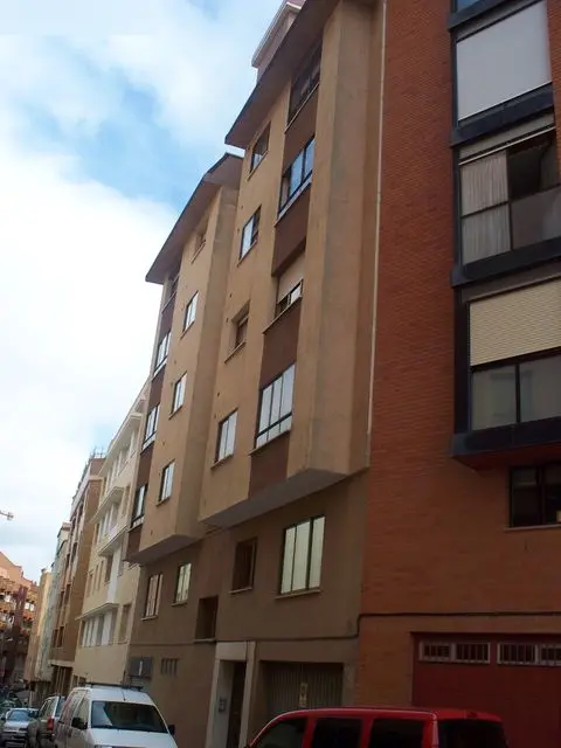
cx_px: 280
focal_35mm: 36
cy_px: 374
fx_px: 778
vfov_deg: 51.4
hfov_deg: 39.7
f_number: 5
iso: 80
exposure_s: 1/250
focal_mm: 7.54
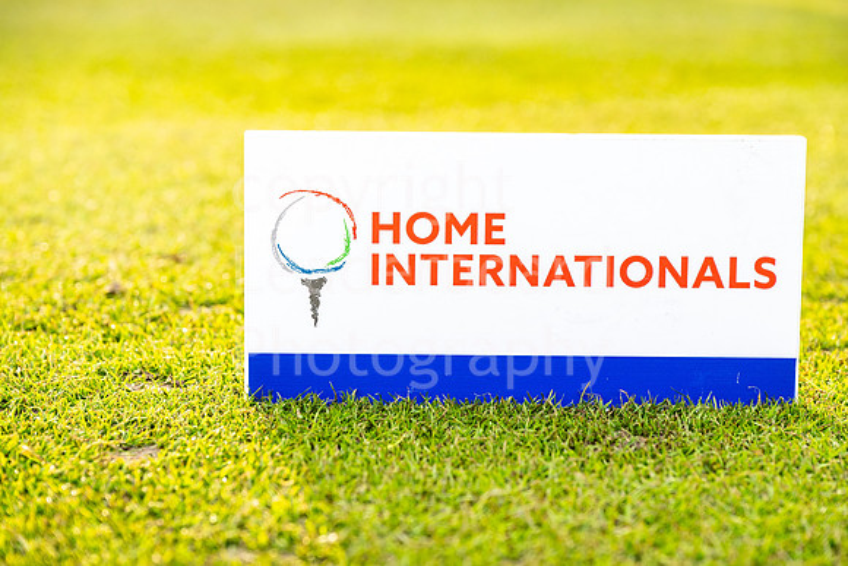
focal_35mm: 103
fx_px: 2427
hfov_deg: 19.8
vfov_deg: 13.3
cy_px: 283
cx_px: 424
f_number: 6.3
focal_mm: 103
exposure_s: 1/250
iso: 500
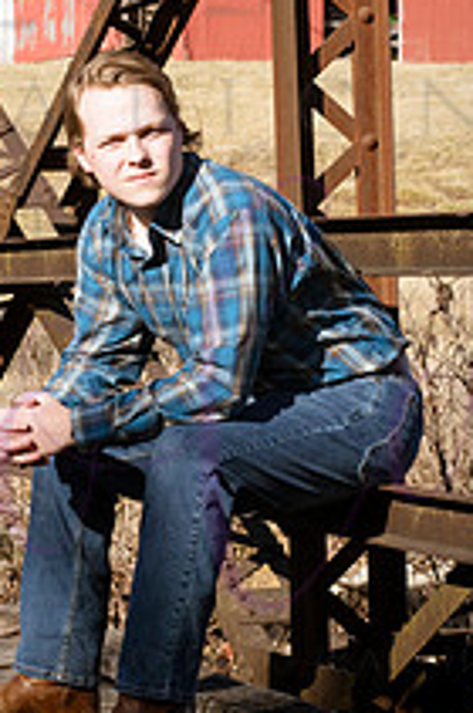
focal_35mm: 171
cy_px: 226
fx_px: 3381
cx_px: 132
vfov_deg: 12.0
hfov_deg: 8.0
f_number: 16
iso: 800
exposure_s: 1/800
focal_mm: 80
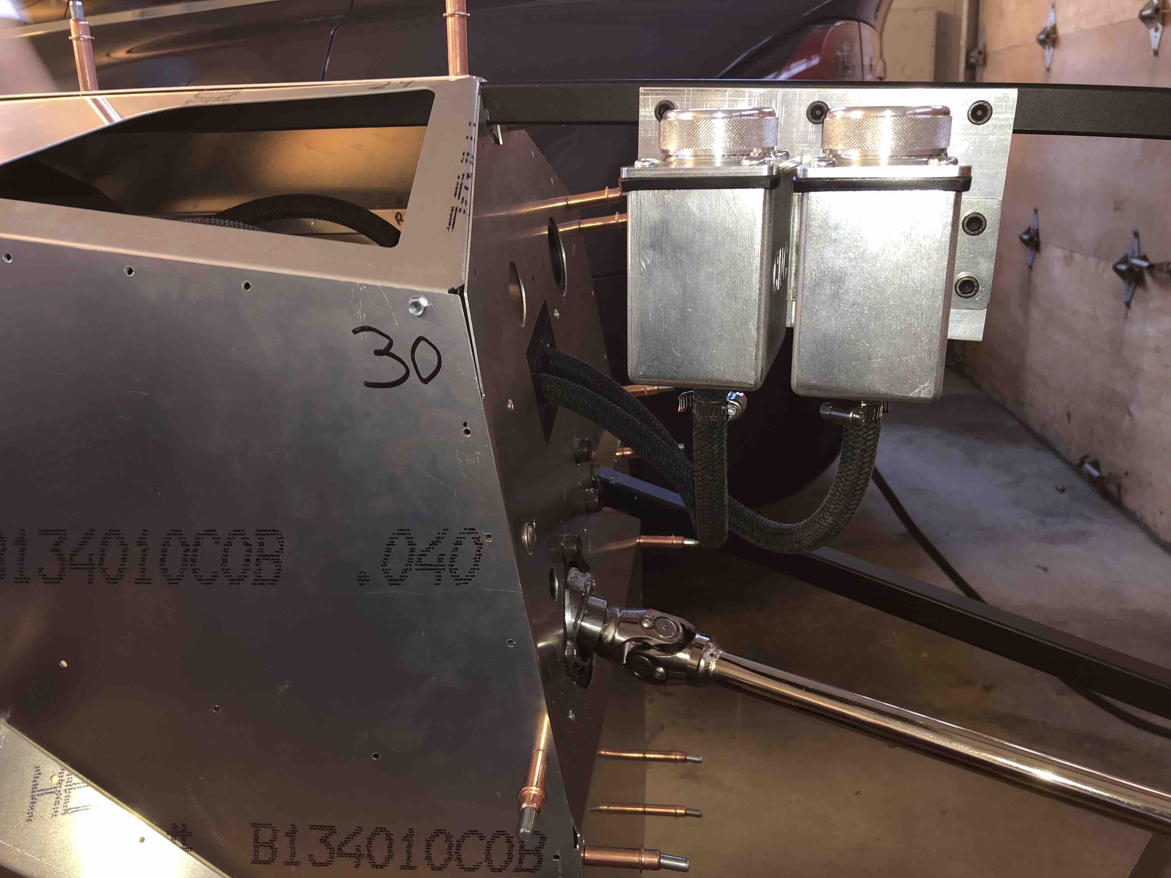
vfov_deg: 49.7
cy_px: 439
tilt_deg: -18.6
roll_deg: +4.1
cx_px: 586
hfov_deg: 63.4
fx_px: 947
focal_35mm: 28
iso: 40
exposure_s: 1/4
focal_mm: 4
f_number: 1.8
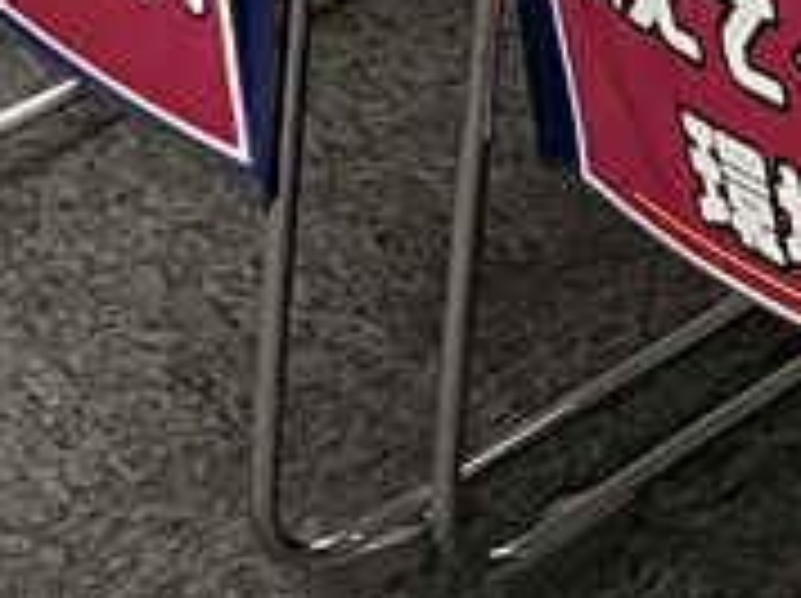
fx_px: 4367
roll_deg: +0.8
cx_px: 2470
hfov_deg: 8.6
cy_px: -1416
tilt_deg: -15.1
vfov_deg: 6.8
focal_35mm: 189
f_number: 1.8
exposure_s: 1/60
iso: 64
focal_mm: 3.99
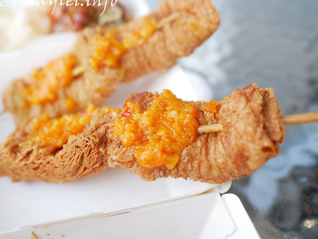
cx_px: 143
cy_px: 112
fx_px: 303
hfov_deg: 55.2
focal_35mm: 33
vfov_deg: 42.9
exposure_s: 1/160
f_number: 2.2
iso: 200
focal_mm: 15
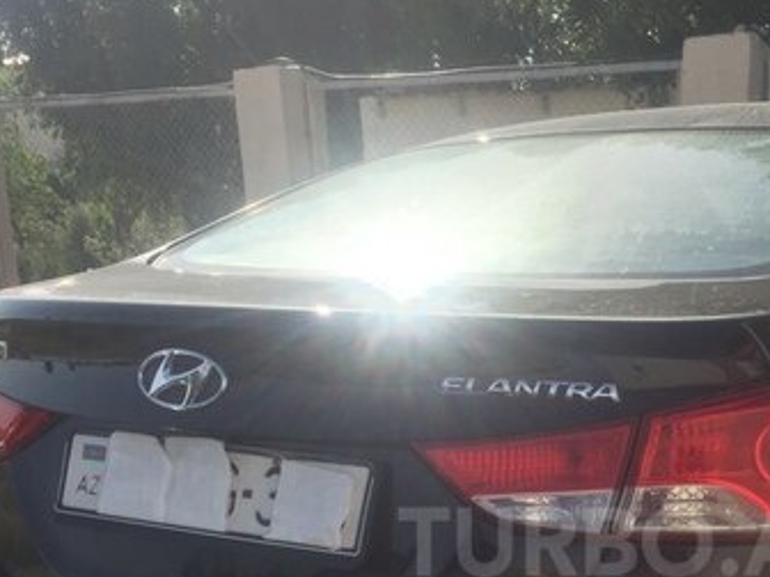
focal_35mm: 57
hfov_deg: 32.7
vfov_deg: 24.7
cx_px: 632
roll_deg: -1.4
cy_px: 542
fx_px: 1268
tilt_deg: -14.3
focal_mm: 4.15
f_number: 2.2
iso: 32
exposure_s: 1/1582
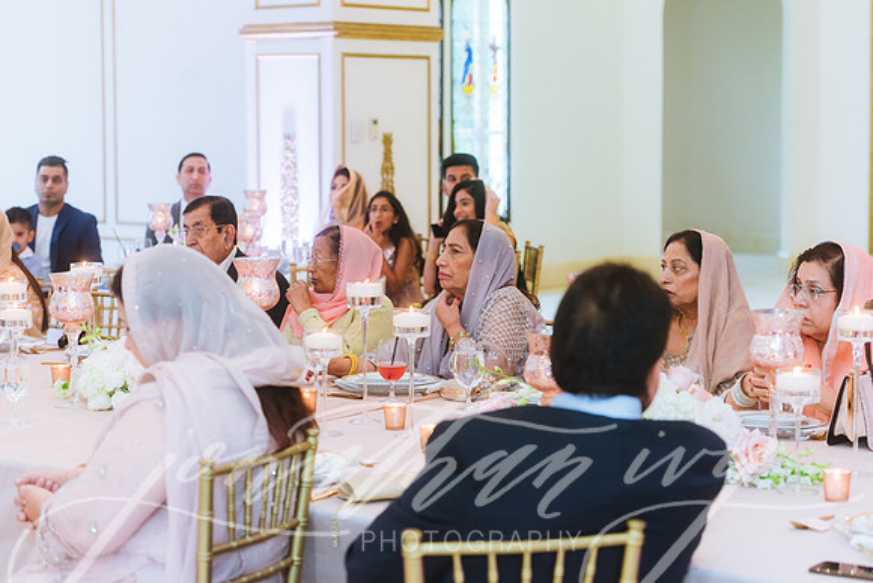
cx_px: 436
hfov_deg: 24.8
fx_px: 1989
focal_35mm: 82
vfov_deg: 16.7
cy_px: 292
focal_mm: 82
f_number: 2.8
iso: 1250
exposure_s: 1/160
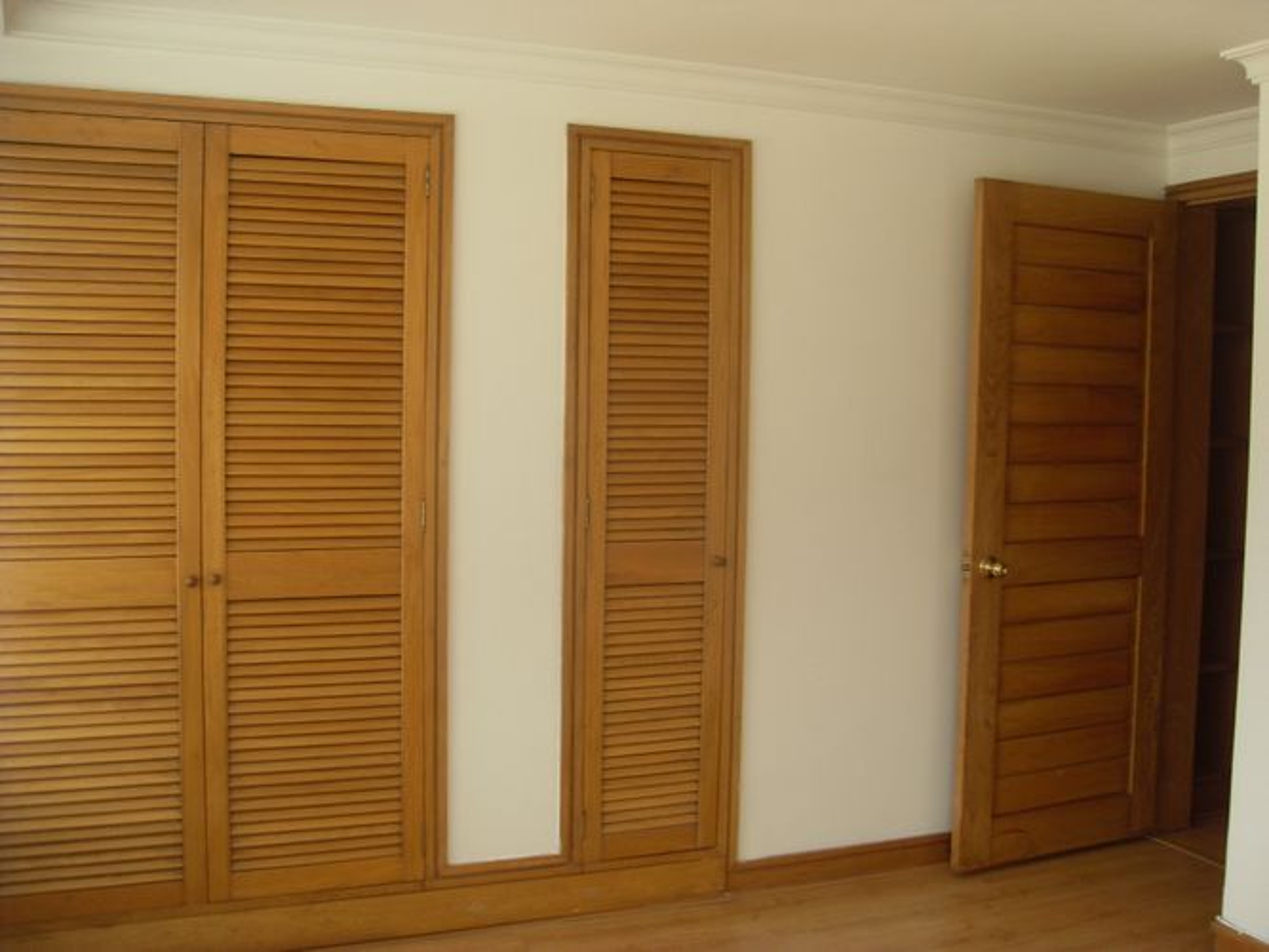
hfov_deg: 50.1
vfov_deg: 38.7
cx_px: 634
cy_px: 476
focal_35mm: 37
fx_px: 1356
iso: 80
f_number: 2.8
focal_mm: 6.3
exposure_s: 1/90
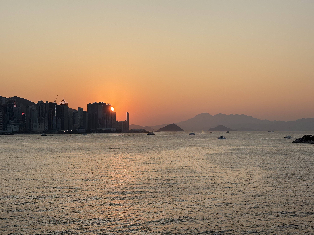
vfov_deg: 28.0
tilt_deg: +1.4
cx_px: 157
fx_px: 472
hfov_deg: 36.8
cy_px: 118
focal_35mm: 52
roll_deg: +0.3
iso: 32
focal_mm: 5.96
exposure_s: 1/1709
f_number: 1.6
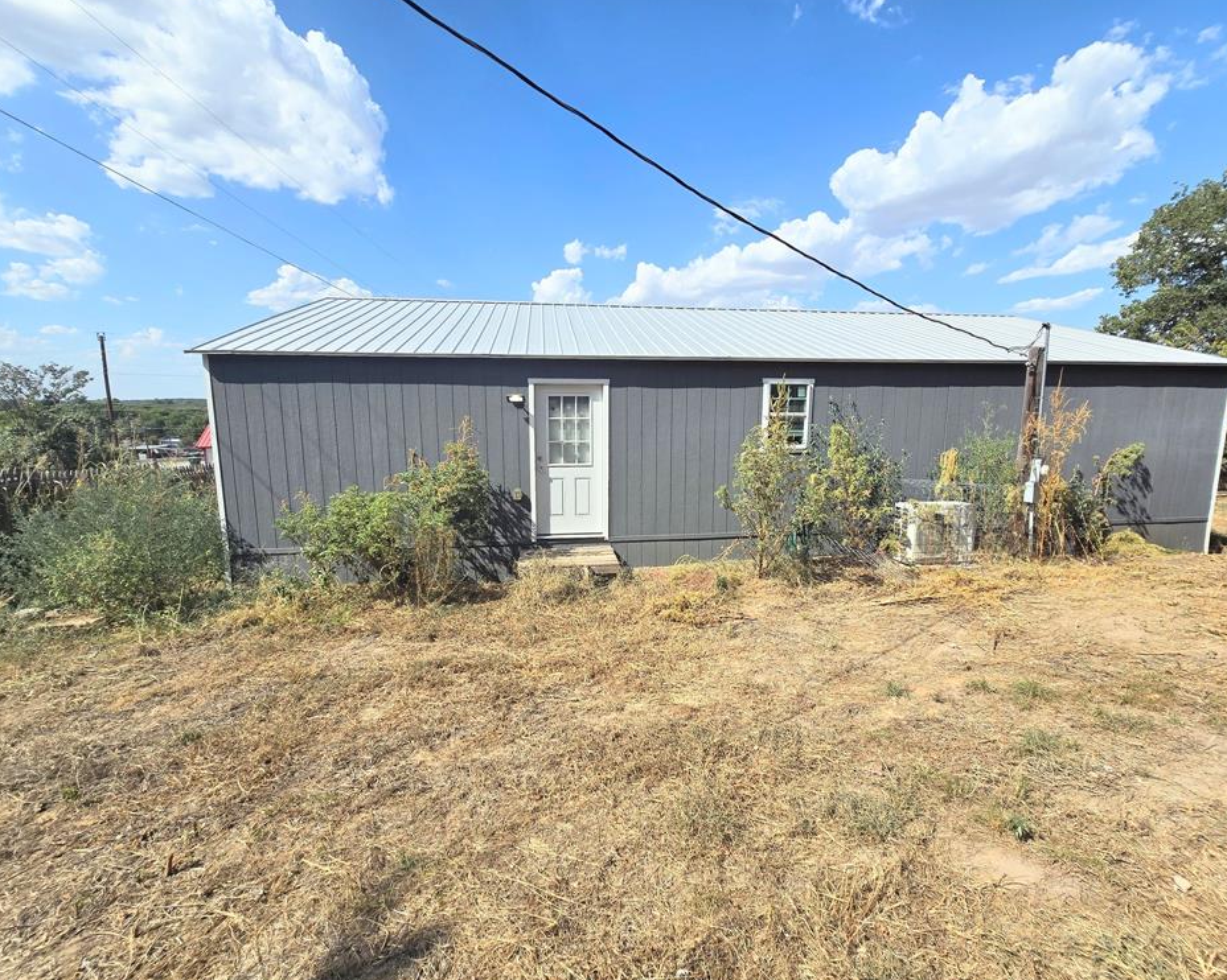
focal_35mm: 14
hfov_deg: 100.7
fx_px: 508
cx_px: 627
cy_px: 491
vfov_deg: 88.0
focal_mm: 2.2
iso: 50
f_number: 2.2
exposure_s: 1/2537
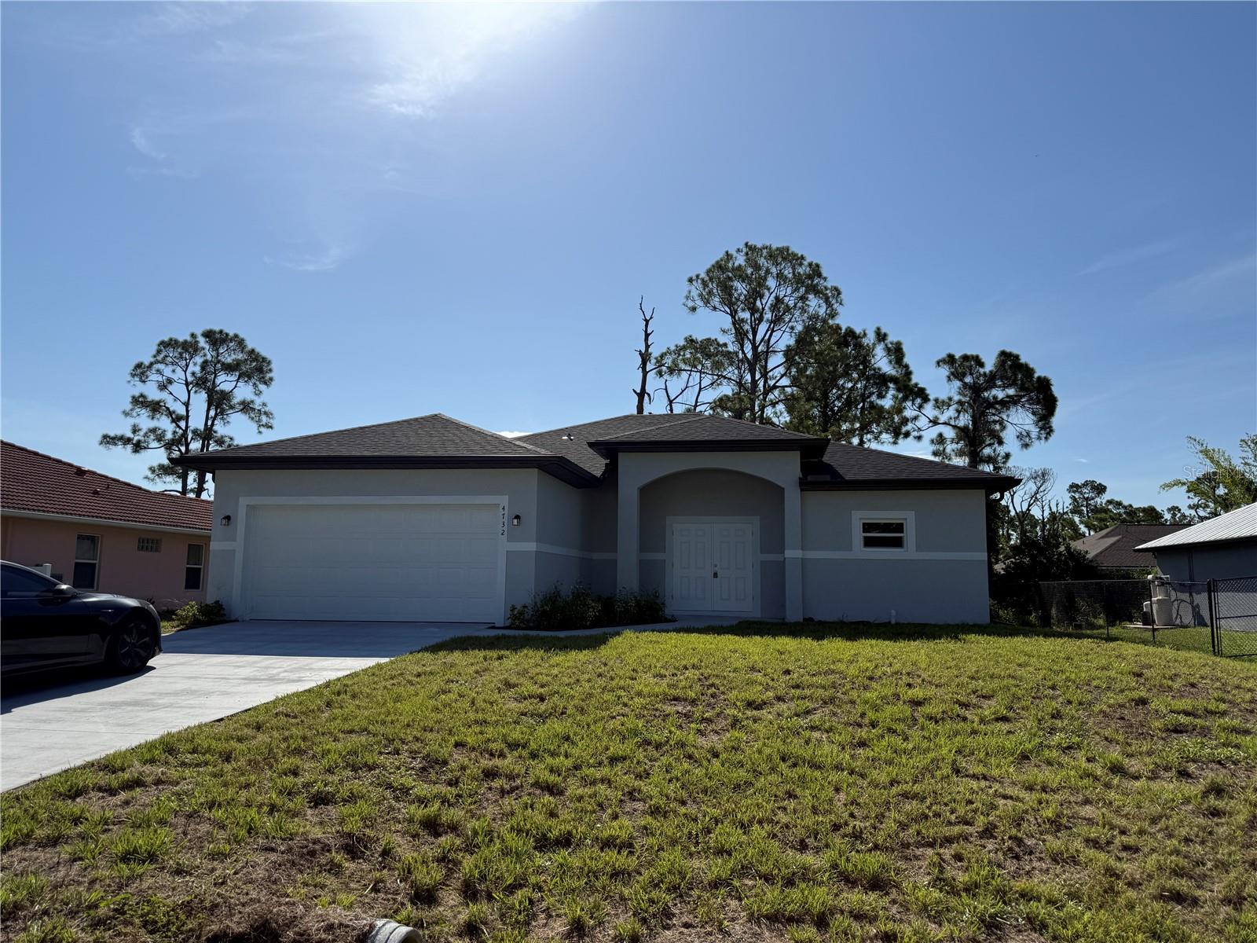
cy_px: 472
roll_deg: -0.5
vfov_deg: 56.8
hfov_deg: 71.6
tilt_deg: +9.6
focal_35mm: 24
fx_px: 872
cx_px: 628
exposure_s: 1/10309
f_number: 1.78
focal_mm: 6.76
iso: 80
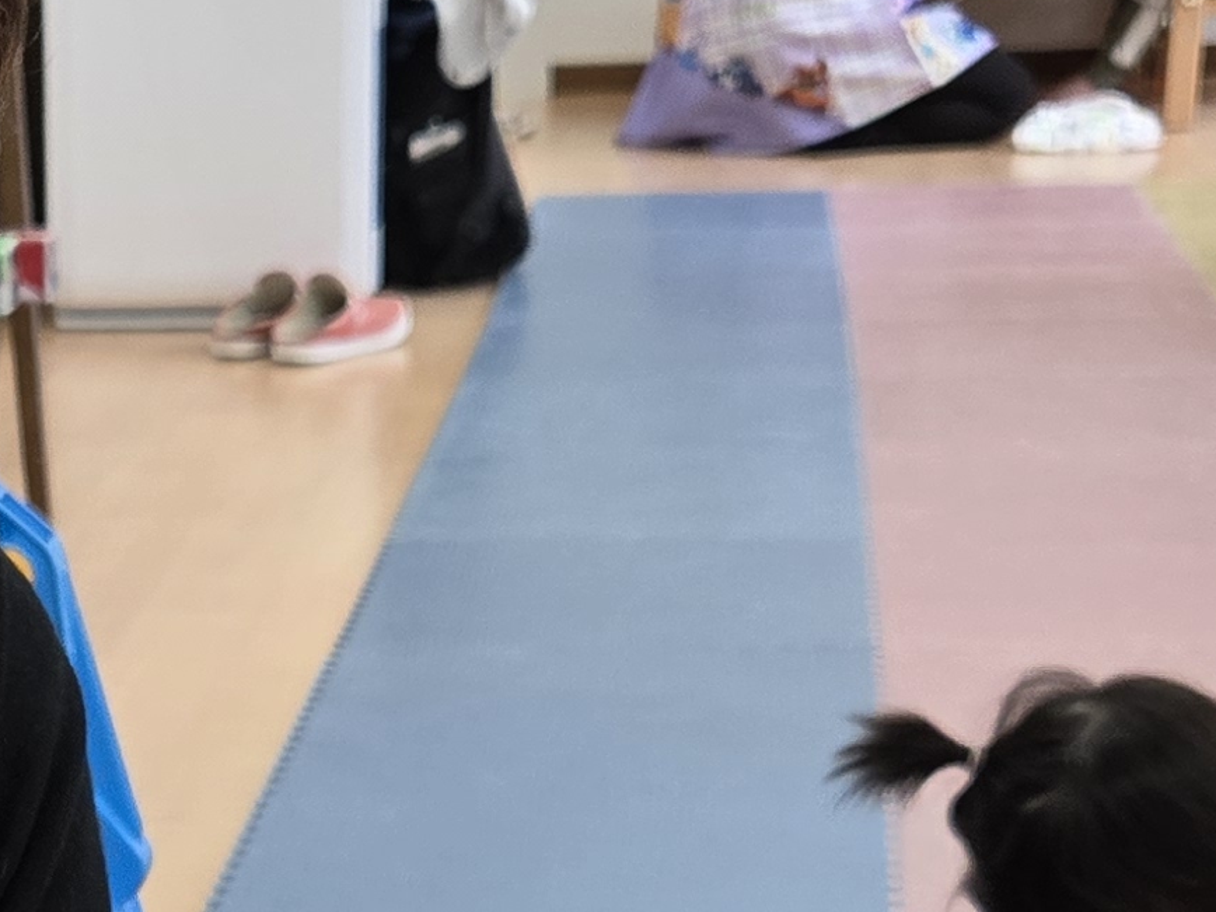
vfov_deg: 13.4
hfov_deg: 17.8
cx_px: -153
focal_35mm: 106
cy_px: 1231
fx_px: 3724
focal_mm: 5.4
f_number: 1.8
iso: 160
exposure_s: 1/100
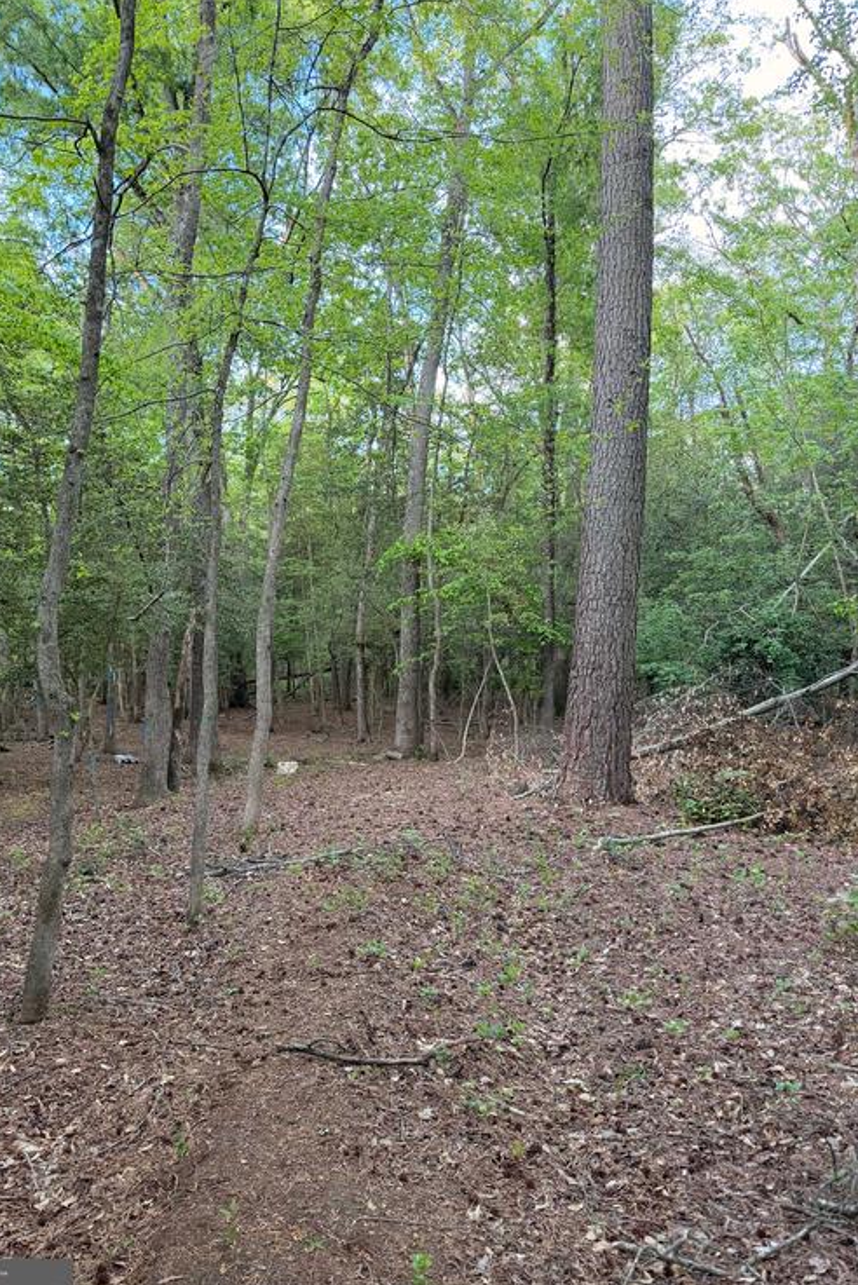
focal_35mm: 26
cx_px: 358
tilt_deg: +0.6
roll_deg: +1.5
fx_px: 929
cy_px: 661
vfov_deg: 69.4
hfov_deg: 49.4
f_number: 1.78
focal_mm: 6.76
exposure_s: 1/121
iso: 160
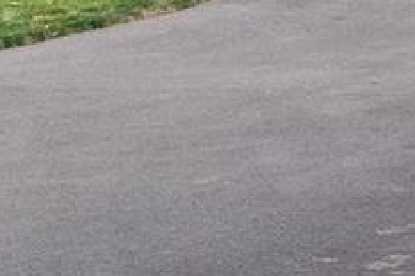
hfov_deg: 7.2
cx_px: -908
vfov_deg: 5.5
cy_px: -251
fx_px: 2845
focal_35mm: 247
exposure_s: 1/640
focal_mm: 18
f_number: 6.3
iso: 400
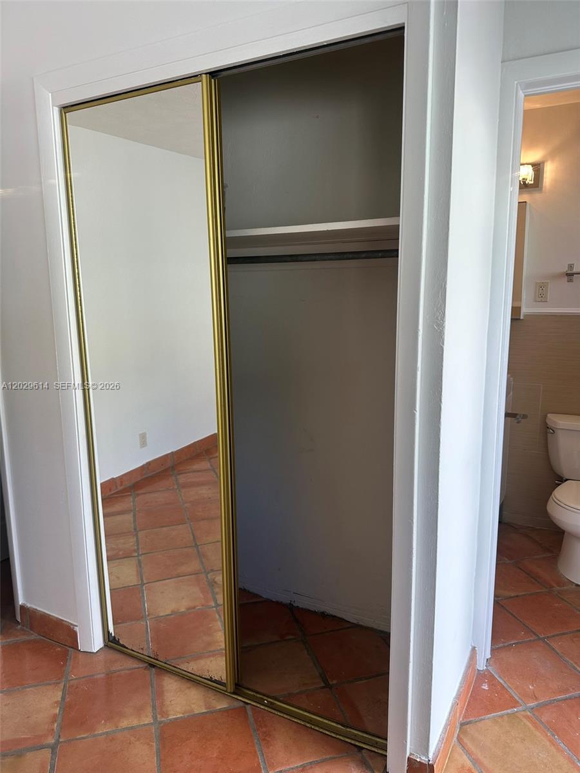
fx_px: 536
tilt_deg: -8.2
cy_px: 386
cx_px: 290
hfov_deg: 56.8
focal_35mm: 24
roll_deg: -0.1
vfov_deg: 71.6
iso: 64
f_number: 1.78
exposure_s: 1/120
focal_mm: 6.86
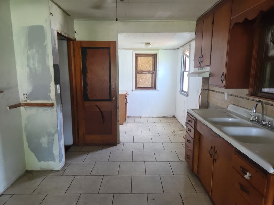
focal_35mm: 23
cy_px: 102
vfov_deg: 58.9
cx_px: 137
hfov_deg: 73.9
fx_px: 182
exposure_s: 1/40
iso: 200
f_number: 1.8
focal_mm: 5.4
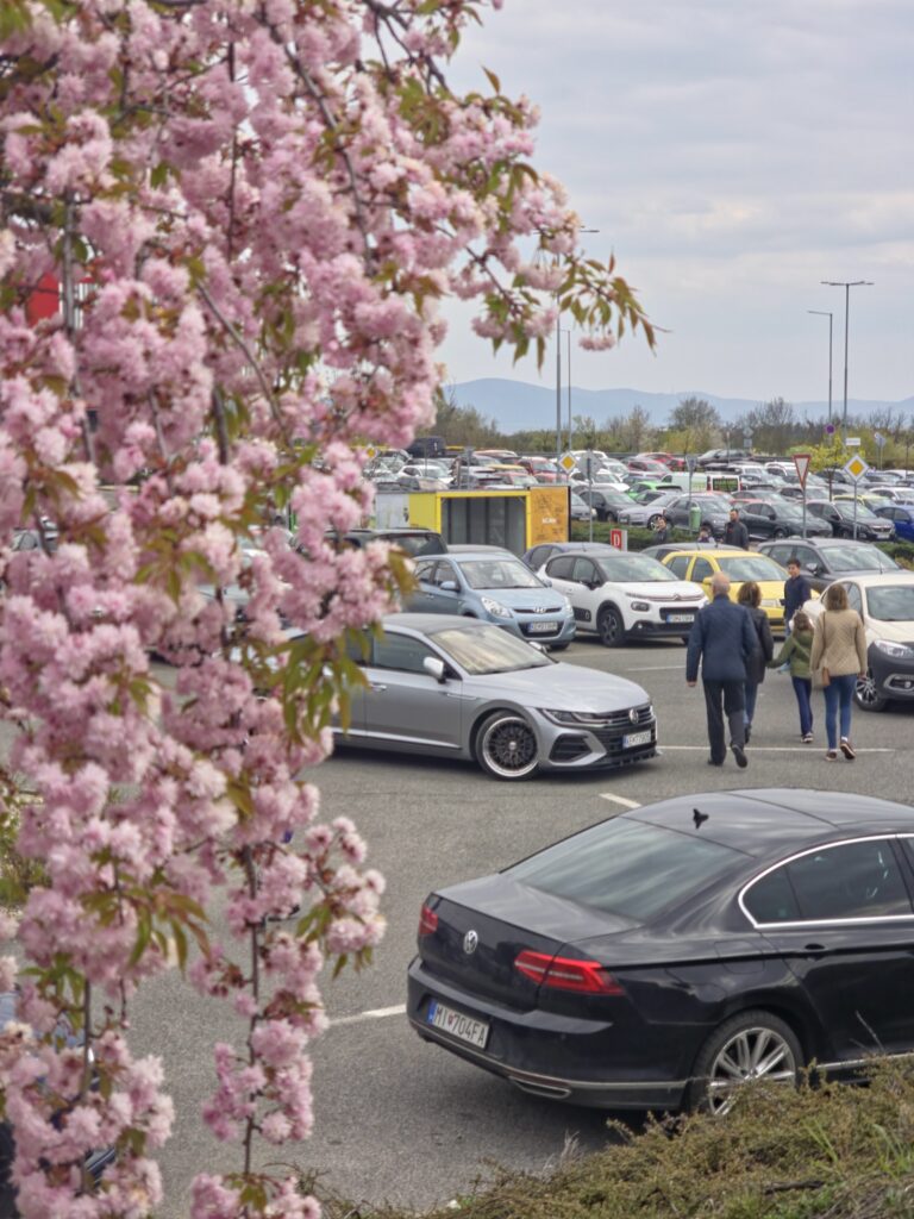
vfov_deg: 28.2
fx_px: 2429
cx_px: 457
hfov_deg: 21.3
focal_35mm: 69
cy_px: 610
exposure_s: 1/1500
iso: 64
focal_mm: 7.9
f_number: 2.4
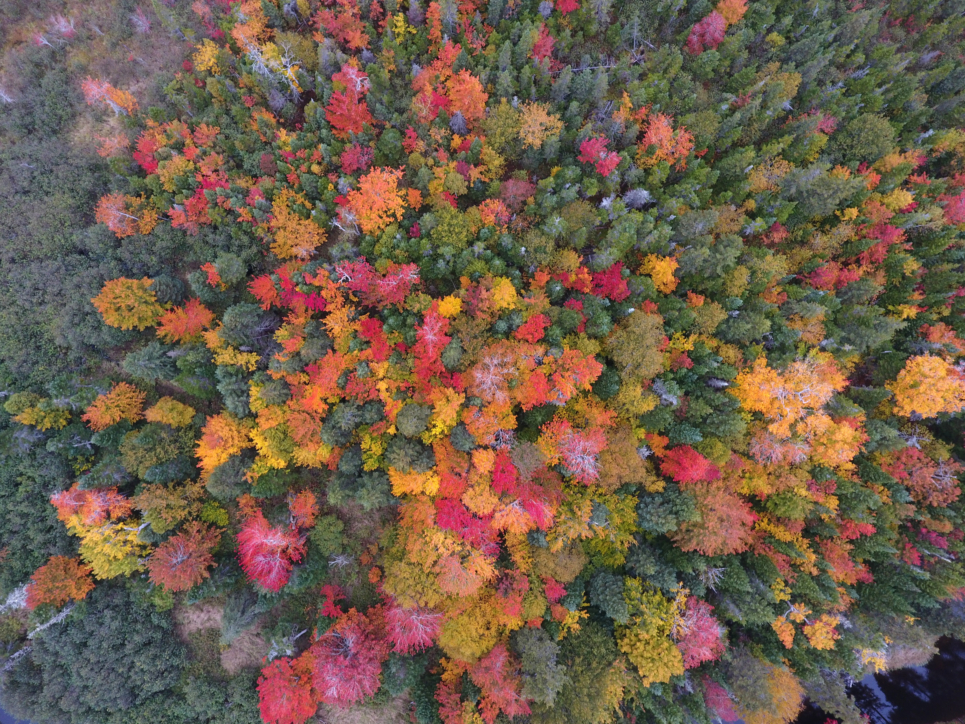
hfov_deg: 81.7
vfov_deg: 66.0
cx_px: 482
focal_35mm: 20
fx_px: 558
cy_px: 362
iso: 100
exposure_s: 1/109
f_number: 2.8
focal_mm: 3.61
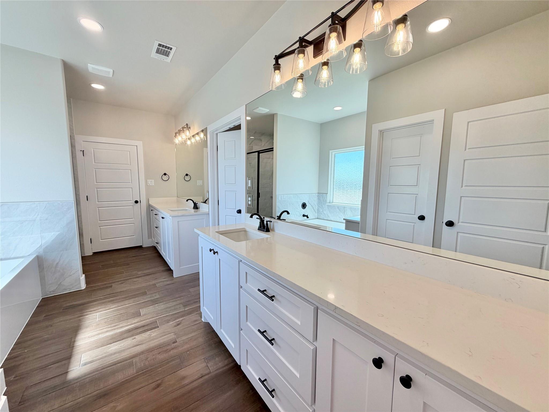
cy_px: 206
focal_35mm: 14
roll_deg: -0.2
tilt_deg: -5.6
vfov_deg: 85.7
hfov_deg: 102.1
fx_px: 222
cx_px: 274
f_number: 2.2
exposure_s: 1/224
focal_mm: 2.22
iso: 50
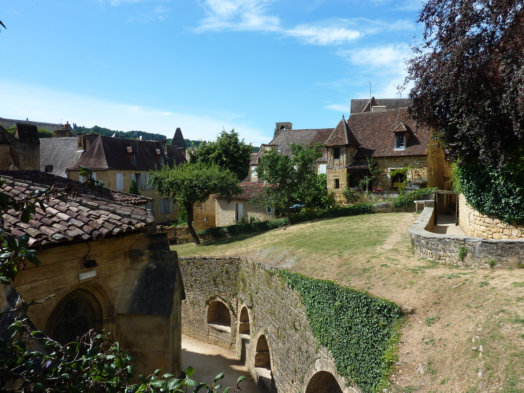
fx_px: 378
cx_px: 262
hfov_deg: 69.4
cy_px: 196
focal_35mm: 25
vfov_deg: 54.9
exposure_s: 1/500
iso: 80
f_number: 4.5
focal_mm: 4.1
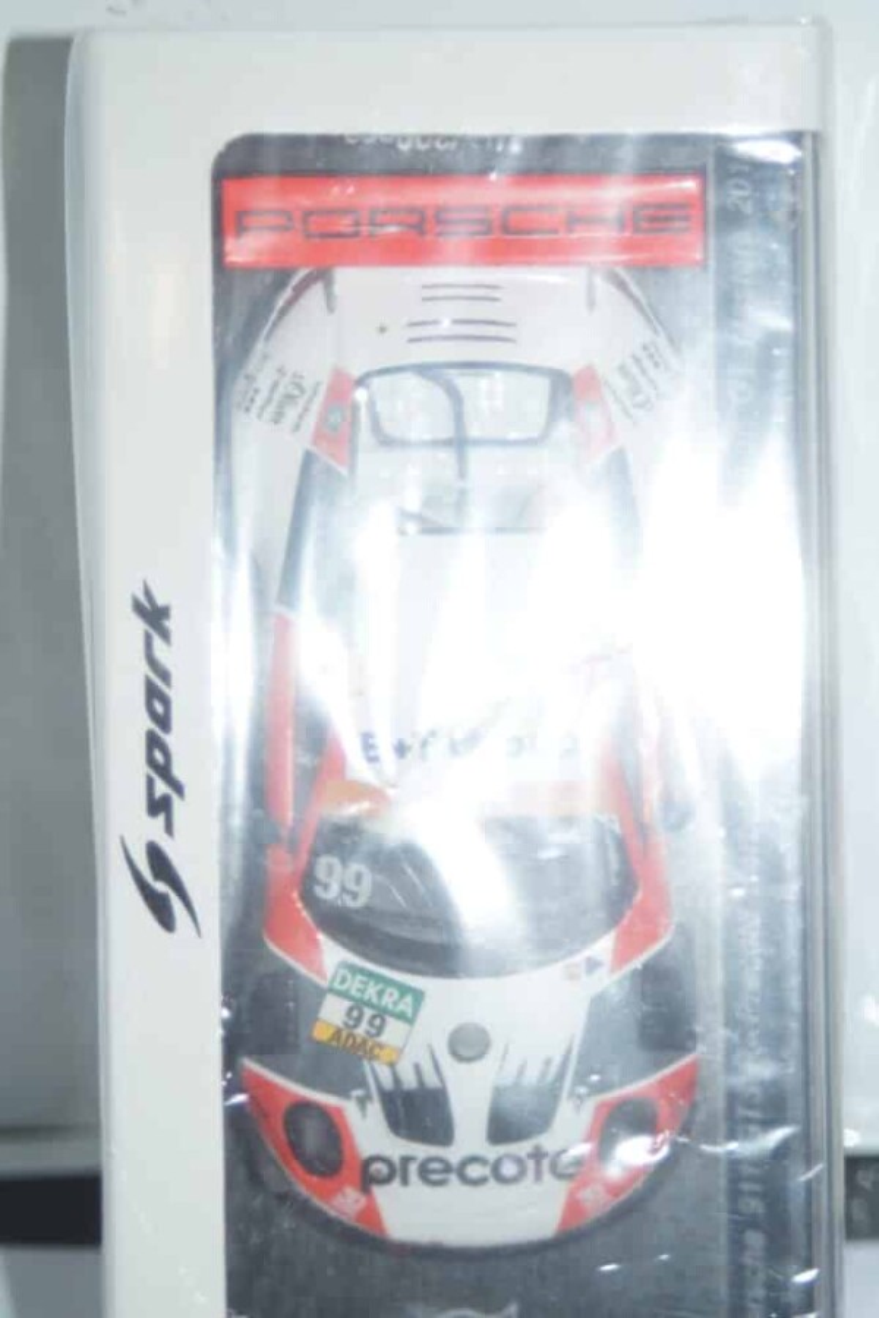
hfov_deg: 11.4
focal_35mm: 120
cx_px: 440
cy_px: 659
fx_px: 4395
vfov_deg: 17.1
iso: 400
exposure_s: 1/80
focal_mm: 80
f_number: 5.6
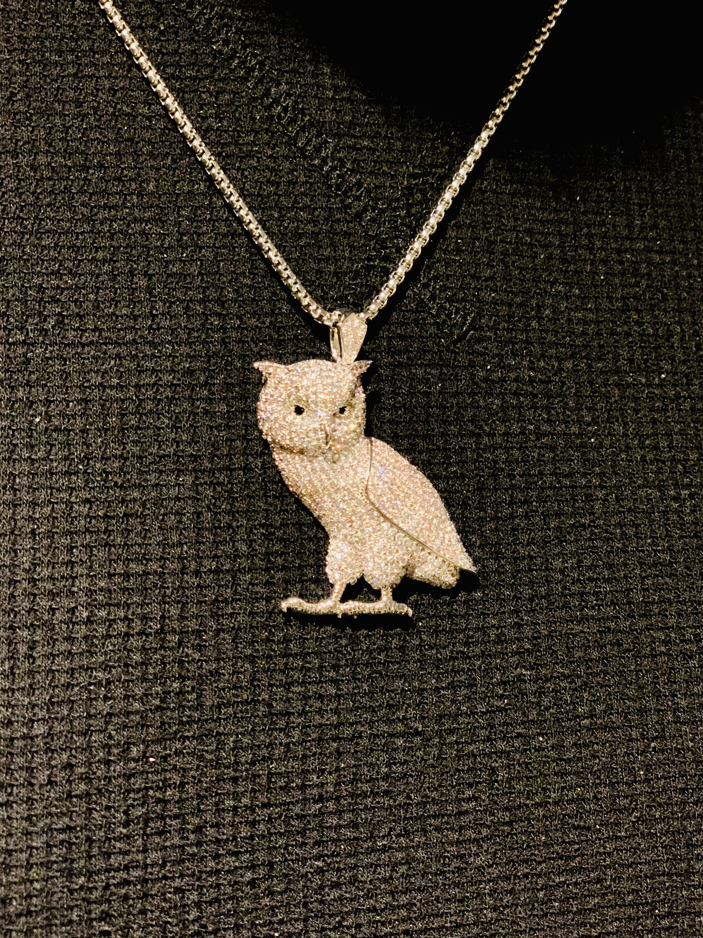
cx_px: 348
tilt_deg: -20.3
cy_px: 473
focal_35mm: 53
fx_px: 1435
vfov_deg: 36.2
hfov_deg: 27.5
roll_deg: -0.7
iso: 640
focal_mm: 6
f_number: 2.4
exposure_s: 1/30
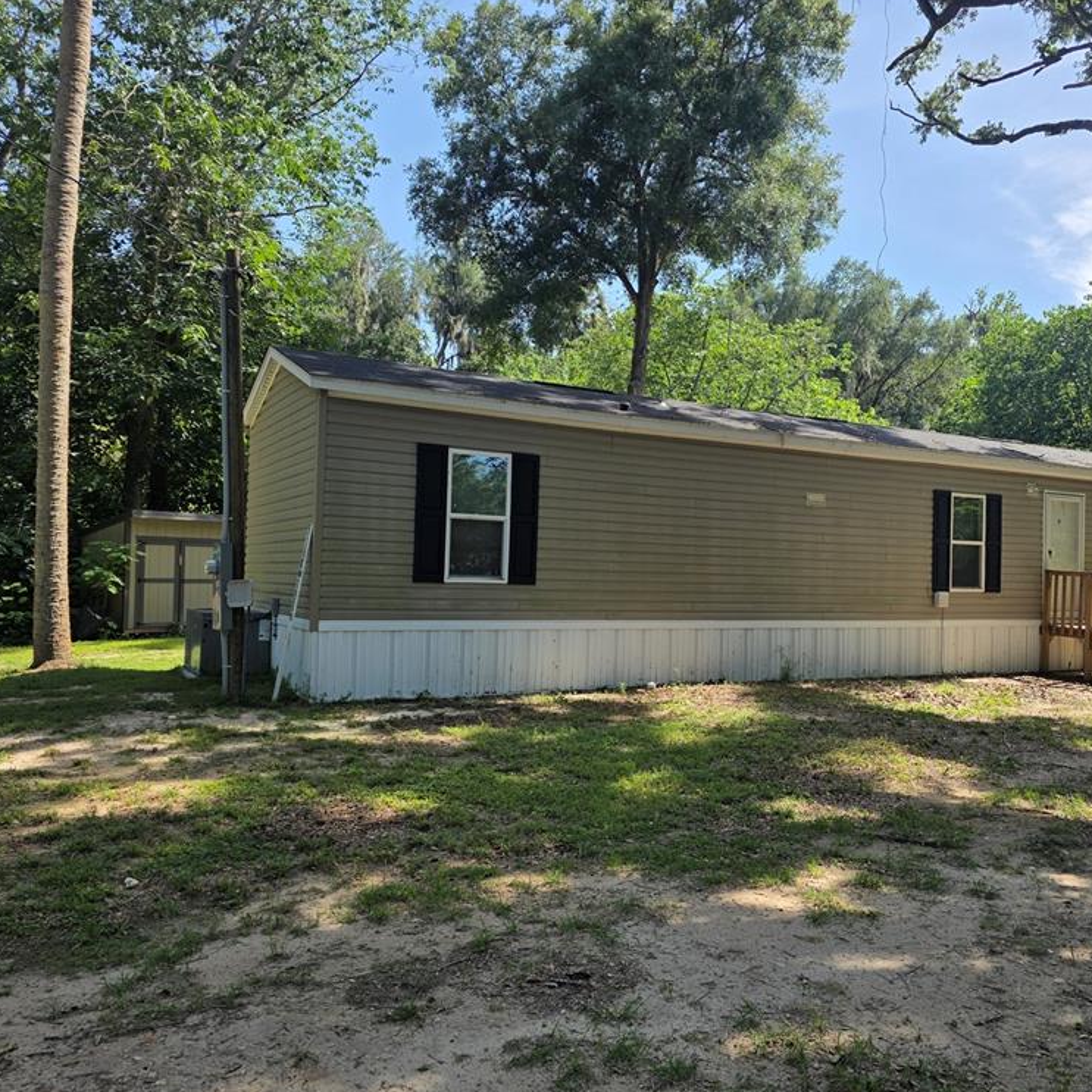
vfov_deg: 57.3
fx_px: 999
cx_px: 626
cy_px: 539
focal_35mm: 28
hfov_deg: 57.1
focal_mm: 6.3
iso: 80
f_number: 1.7
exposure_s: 1/3667
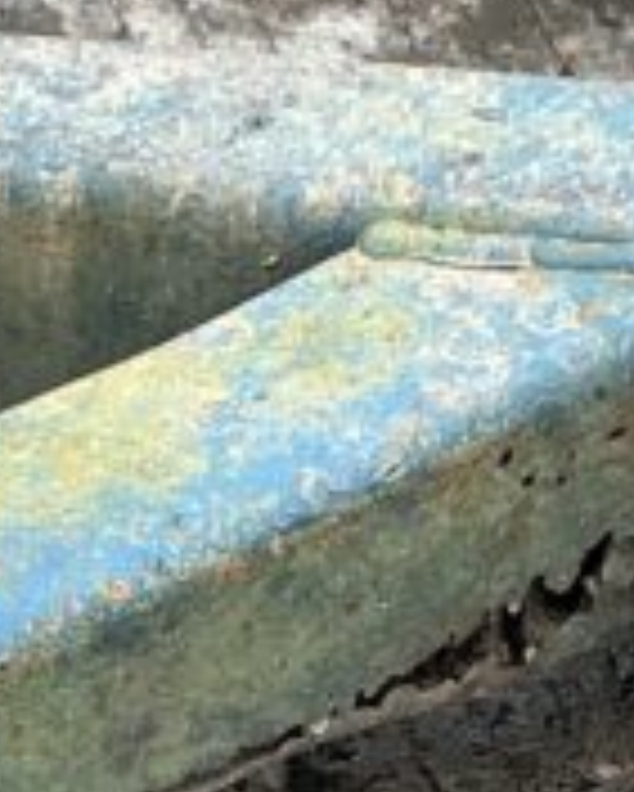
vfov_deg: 11.8
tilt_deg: -48.6
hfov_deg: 9.6
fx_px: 3726
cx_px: -139
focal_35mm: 159
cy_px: 976
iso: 16
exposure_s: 1/125
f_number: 1.8
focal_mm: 3
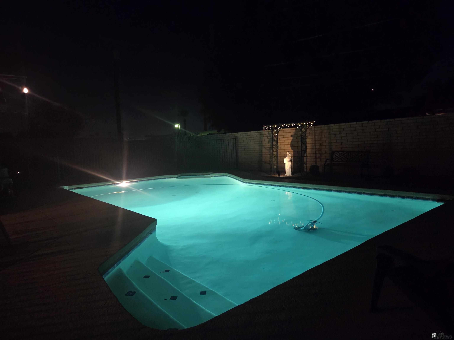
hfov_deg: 73.9
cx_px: 227
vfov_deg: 58.9
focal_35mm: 23
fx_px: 302
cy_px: 170
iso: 1600
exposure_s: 1/40
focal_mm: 5.4
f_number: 1.8
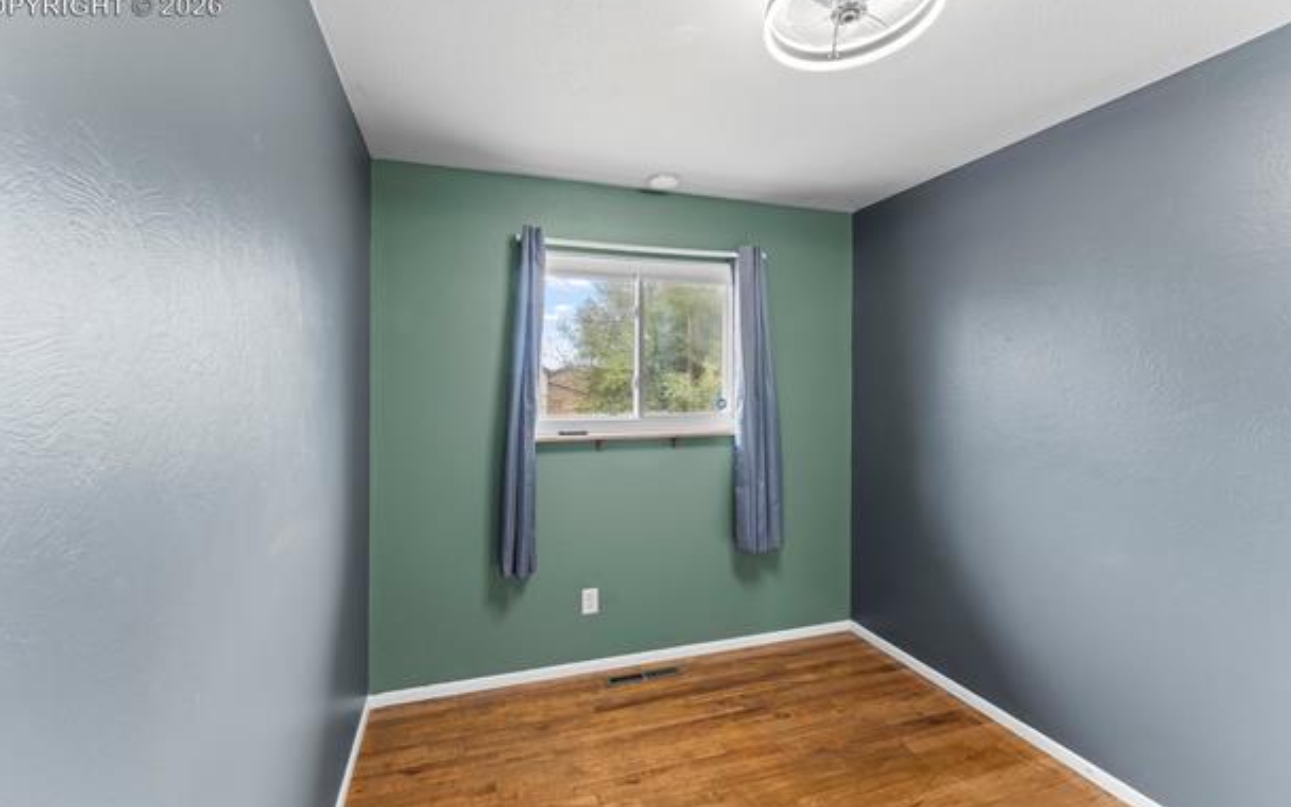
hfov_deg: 101.5
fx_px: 528
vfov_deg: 74.8
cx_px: 641
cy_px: 395
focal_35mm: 15
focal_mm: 14
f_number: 8
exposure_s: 1/1.67
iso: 800
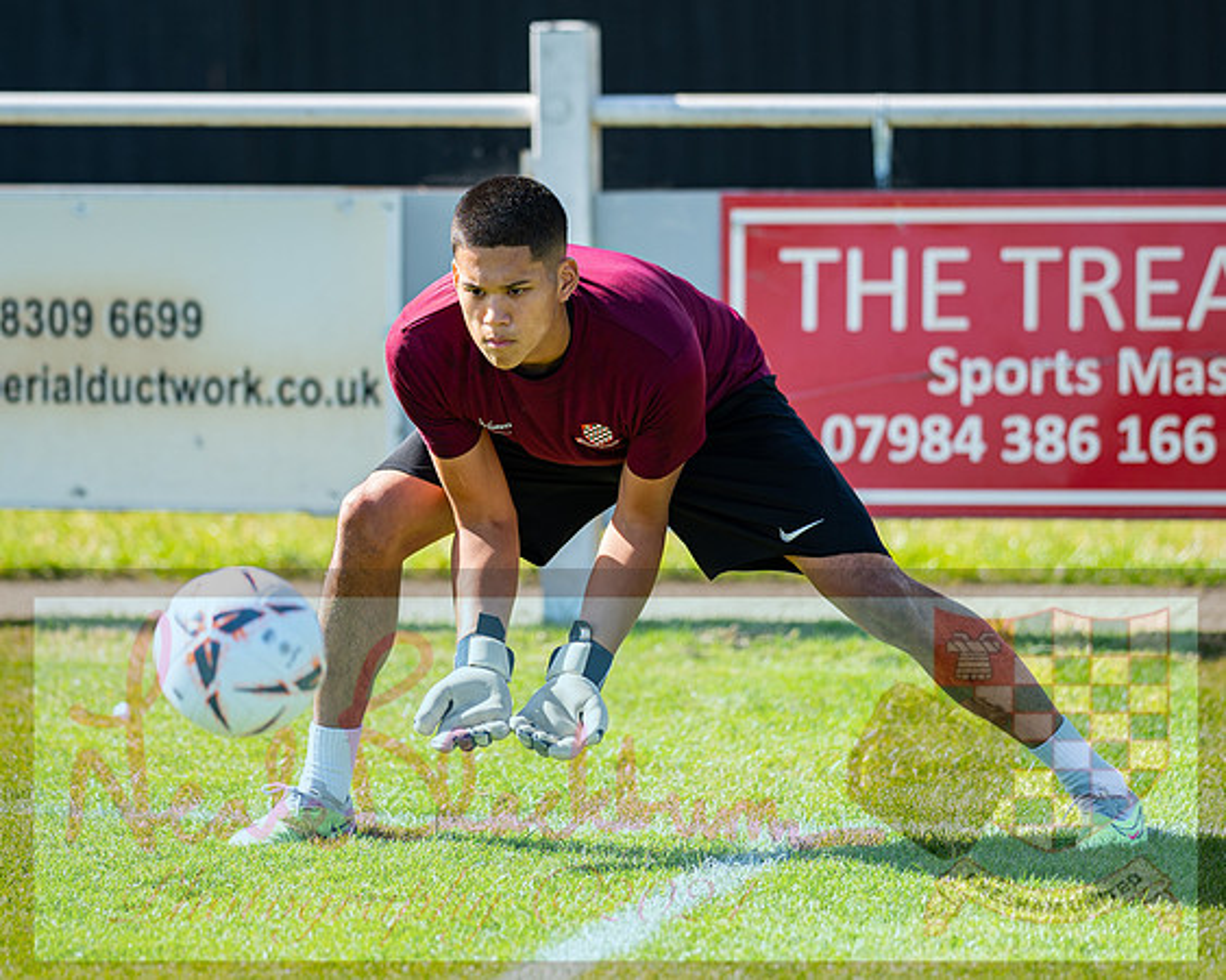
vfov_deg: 6.5
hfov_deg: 8.1
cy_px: 473
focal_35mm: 239
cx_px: 563
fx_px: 8654
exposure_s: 1/1600
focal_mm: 135
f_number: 1.8
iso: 80
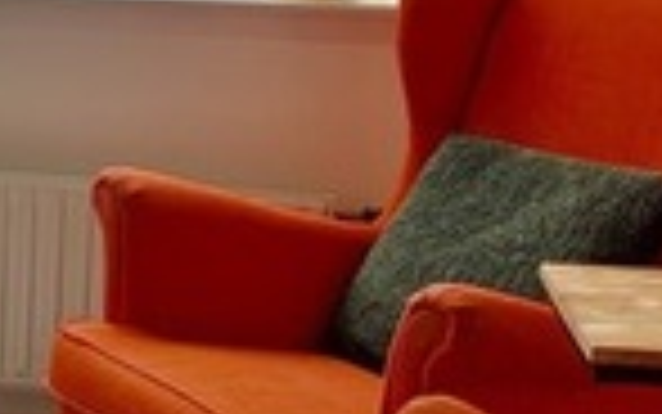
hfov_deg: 21.5
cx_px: 36
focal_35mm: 94
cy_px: 250
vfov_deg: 13.9
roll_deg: -1.7
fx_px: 1697
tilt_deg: -13.8
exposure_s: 1/98
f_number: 1.8
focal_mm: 4.25
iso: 100
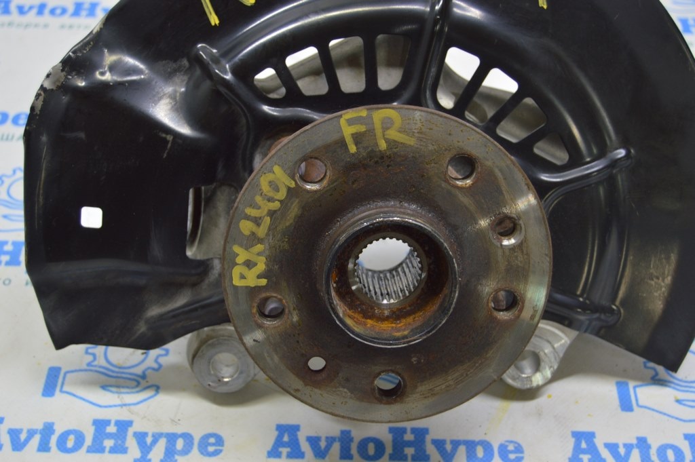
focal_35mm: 57
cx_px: 348
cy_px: 231
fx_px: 1100
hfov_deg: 35.1
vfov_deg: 23.7
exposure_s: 1/20
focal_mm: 38
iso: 400
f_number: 5.6
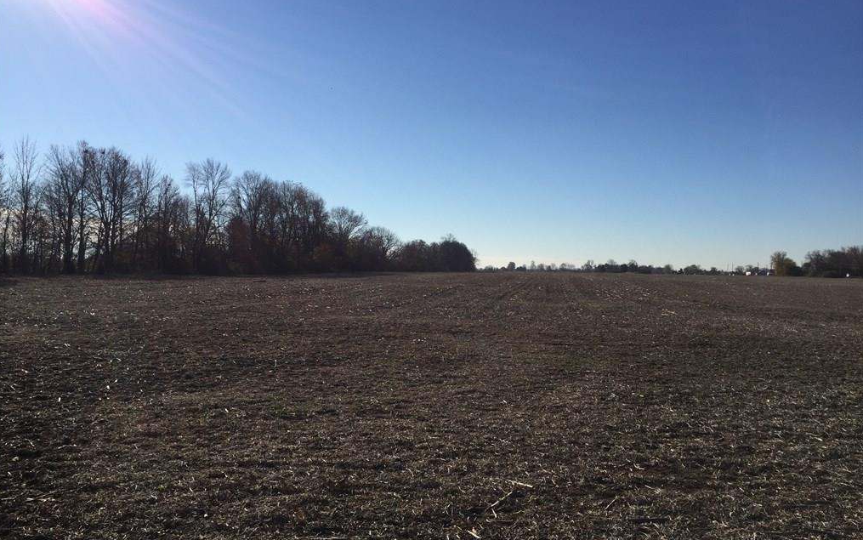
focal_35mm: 31
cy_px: 269
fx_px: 729
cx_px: 430
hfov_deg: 61.2
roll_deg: -1.9
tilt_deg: +0.1
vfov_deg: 40.6
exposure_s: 1/3597
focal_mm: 4.15
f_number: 2.2
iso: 32
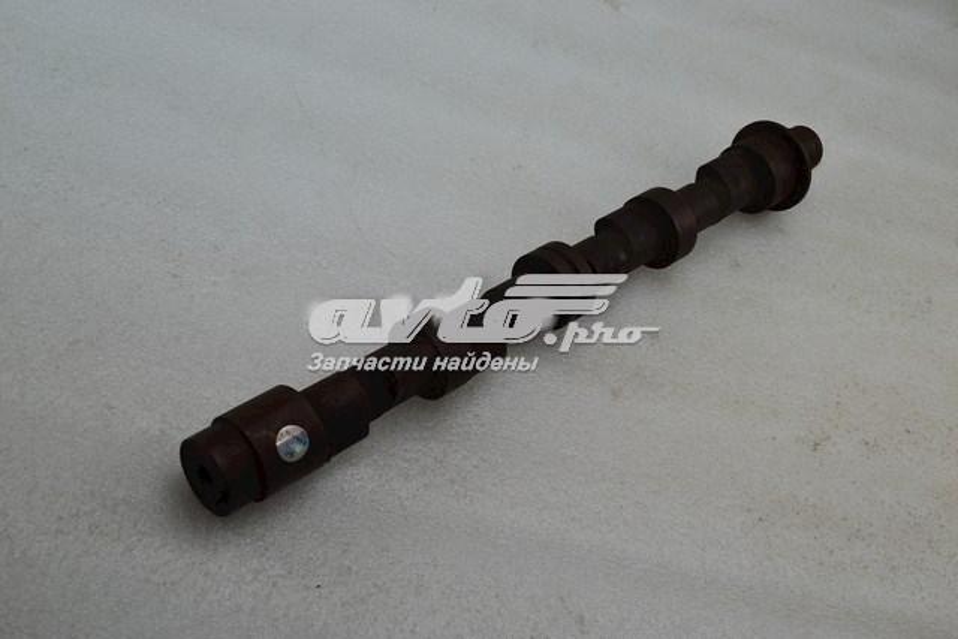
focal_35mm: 48
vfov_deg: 28.1
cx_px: 479
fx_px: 1278
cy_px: 320
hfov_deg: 41.1
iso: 400
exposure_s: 1/80
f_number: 8
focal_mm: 32
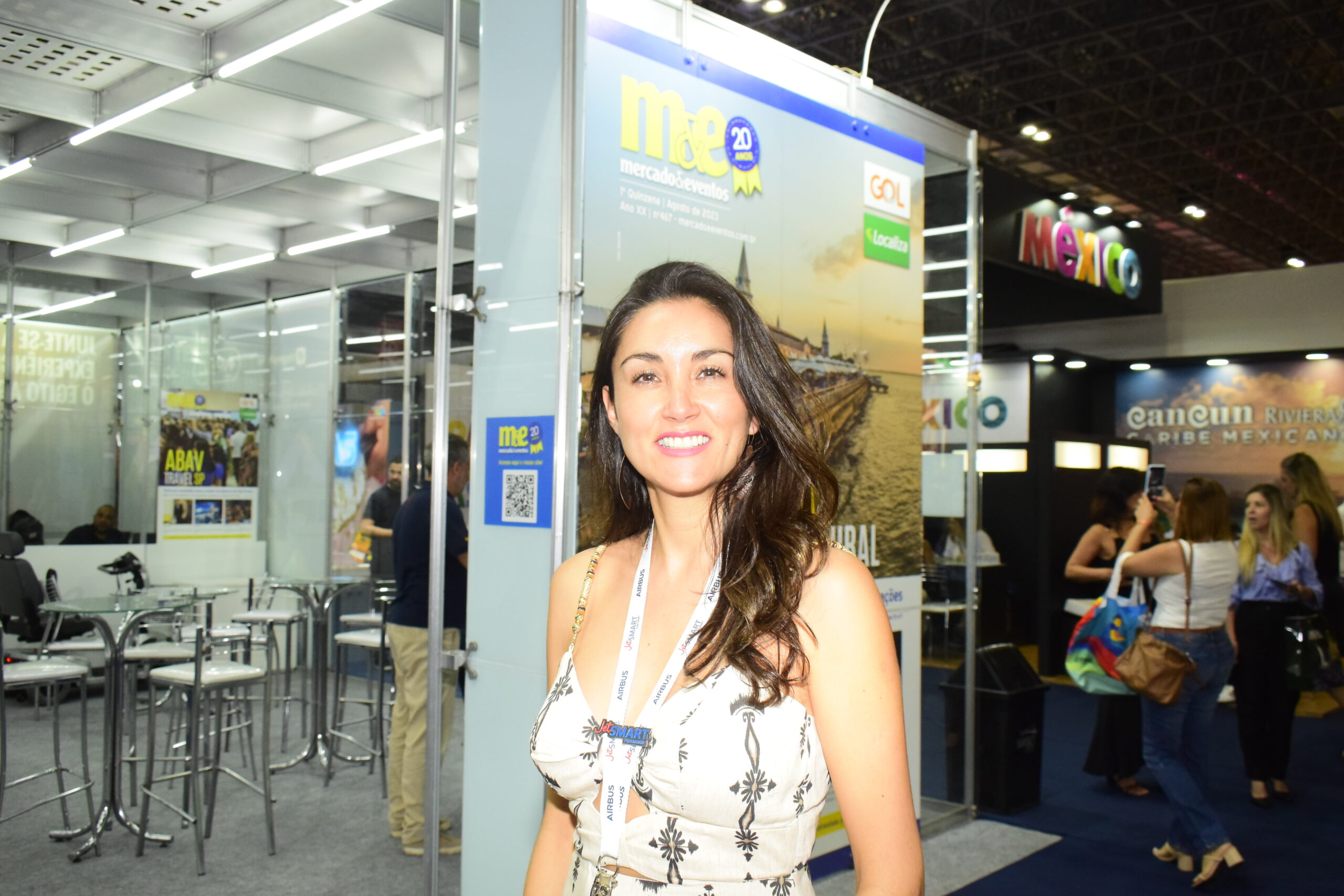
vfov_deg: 40.0
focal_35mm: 33
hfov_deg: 57.2
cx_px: 672
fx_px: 1232
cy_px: 448
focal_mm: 22
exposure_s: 1/200
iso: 2500
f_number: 5.6
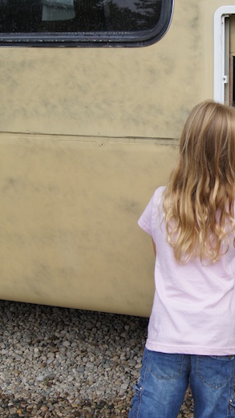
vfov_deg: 39.2
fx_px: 587
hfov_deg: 21.3
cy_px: 207
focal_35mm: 53
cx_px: 271
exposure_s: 1/125
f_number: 7.1
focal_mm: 22
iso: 100
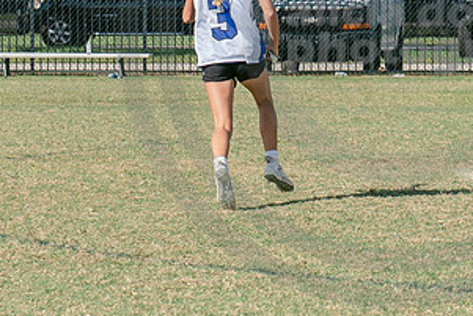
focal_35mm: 333
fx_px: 4377
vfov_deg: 4.1
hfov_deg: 6.2
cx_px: 489
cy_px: 70
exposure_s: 1/1000
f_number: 5.6
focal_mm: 70
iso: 250
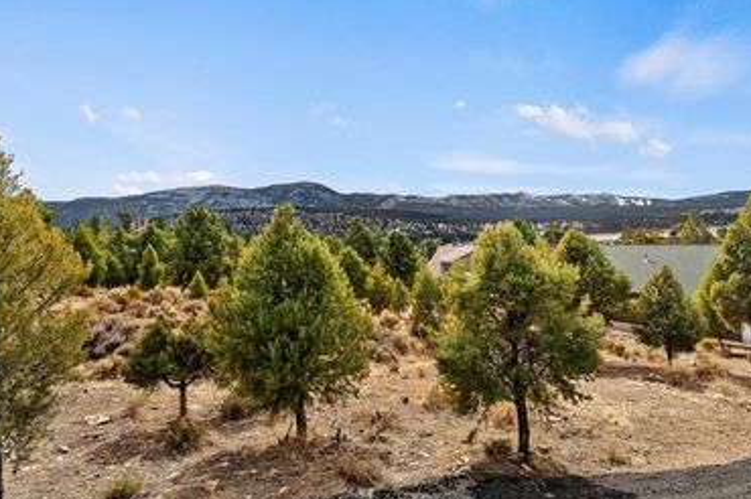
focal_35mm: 23
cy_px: 200
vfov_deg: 54.6
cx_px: 392
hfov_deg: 76.1
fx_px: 479
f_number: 16
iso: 500
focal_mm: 17
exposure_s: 1/320
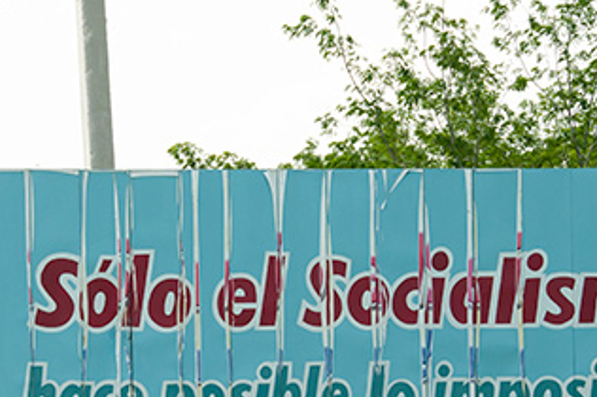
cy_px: 398
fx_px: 4043
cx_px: 190
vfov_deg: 5.6
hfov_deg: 8.4
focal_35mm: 244
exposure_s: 1/1250
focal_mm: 75
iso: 500
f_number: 8
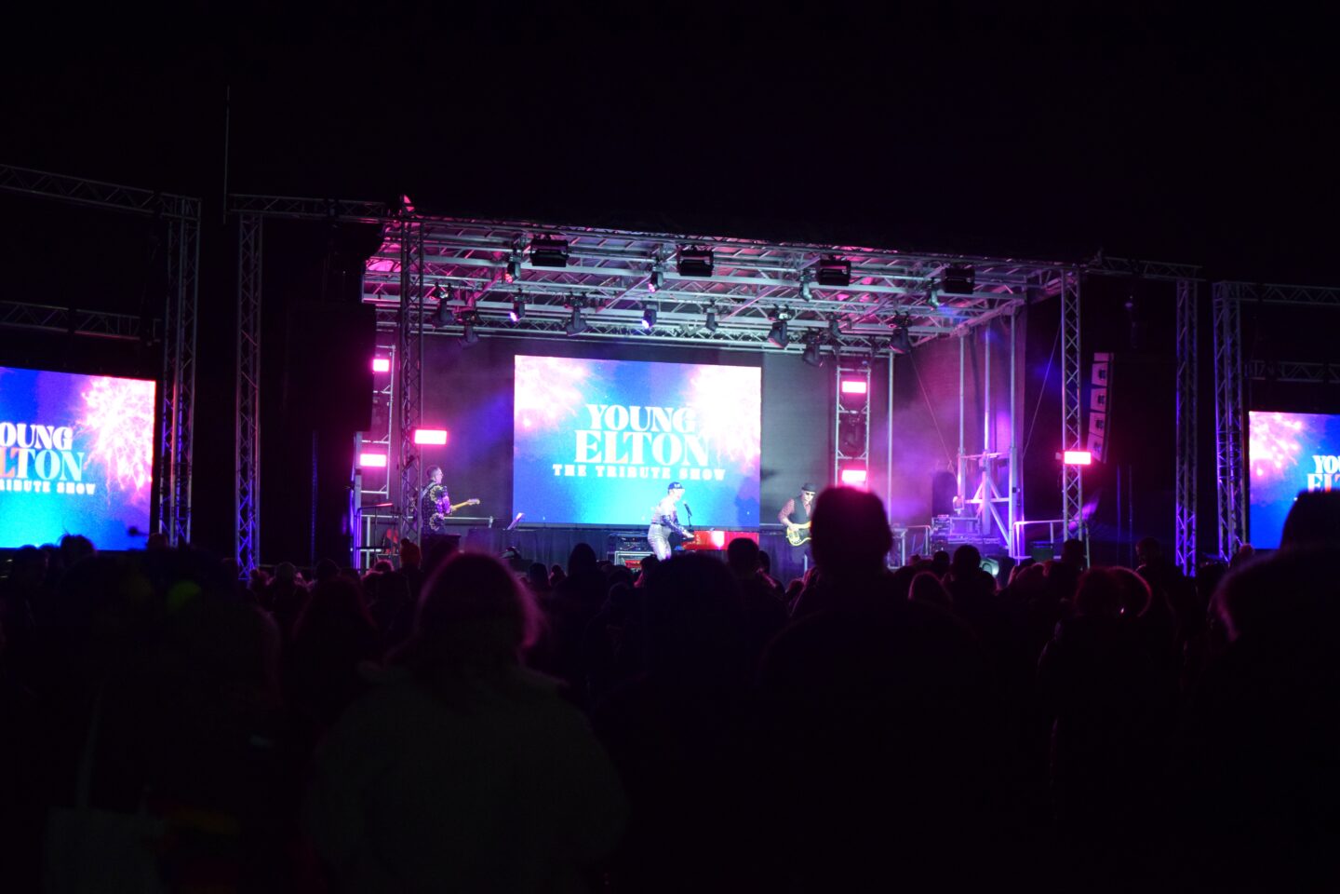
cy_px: 447
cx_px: 670
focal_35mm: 52
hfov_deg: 37.9
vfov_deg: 25.8
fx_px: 1954
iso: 2500
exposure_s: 1/500
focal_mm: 35
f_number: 2
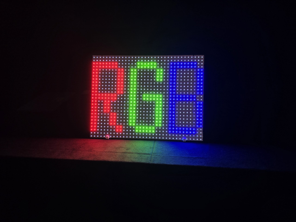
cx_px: 148
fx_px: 197
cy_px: 111
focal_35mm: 23
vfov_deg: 58.9
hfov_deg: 73.9
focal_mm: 6.3
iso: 80
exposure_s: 1/100
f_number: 1.7
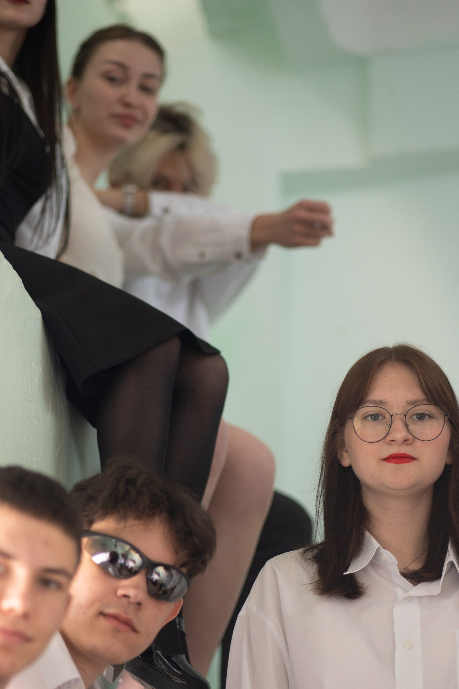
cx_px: 193
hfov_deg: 10.9
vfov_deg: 16.2
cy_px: 408
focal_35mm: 126
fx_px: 2409
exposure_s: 1/125
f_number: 1.8
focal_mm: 85
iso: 160
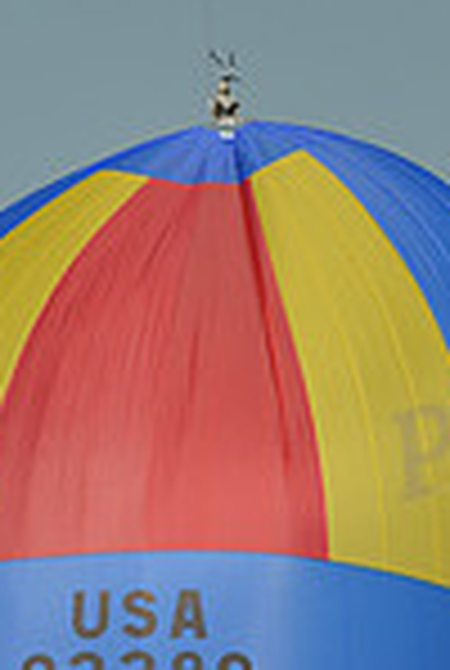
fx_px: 14482
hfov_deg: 1.8
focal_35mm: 776
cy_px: 1097
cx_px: 160
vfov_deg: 2.6
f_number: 10
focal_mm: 200
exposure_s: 1/1250
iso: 400
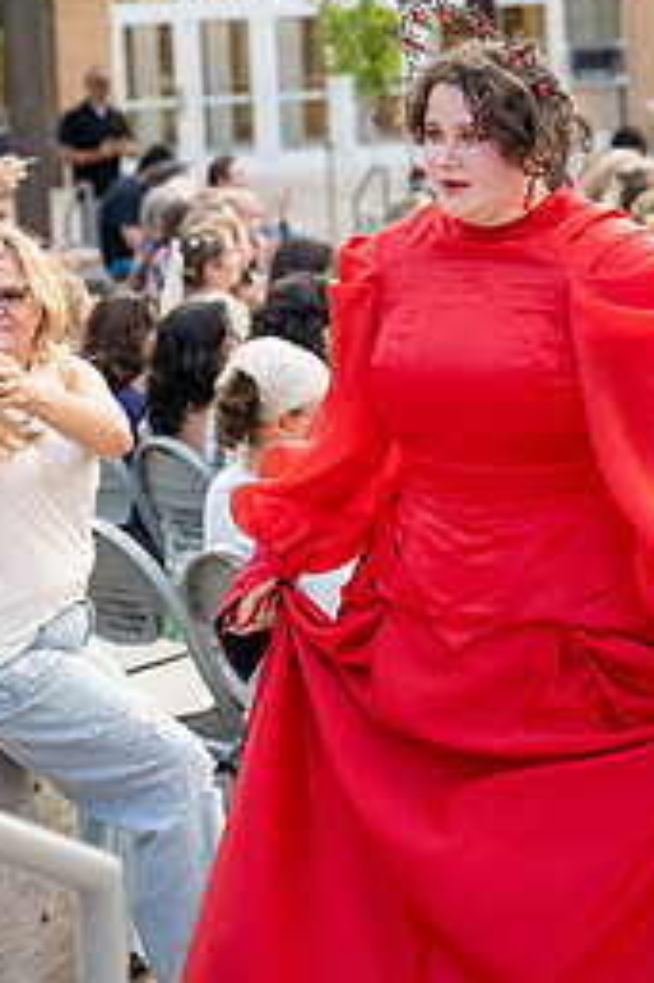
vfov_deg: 18.1
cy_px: 191
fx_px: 3056
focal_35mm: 112
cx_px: 302
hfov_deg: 12.2
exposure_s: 1/800
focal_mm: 64
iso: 1250
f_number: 3.5
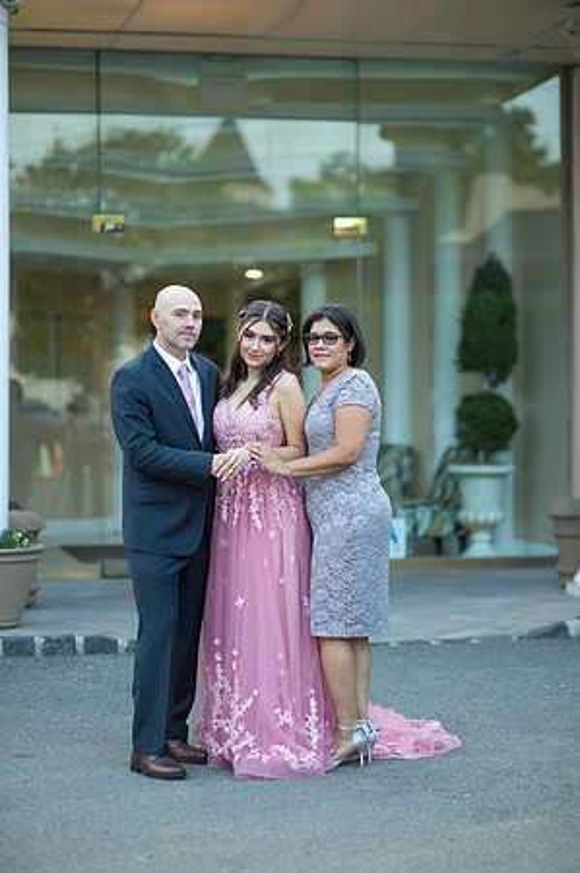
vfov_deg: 23.9
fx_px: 2059
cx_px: 290
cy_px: 436
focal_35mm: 85
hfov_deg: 16.0
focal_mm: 85
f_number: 2
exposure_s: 1/500
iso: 250
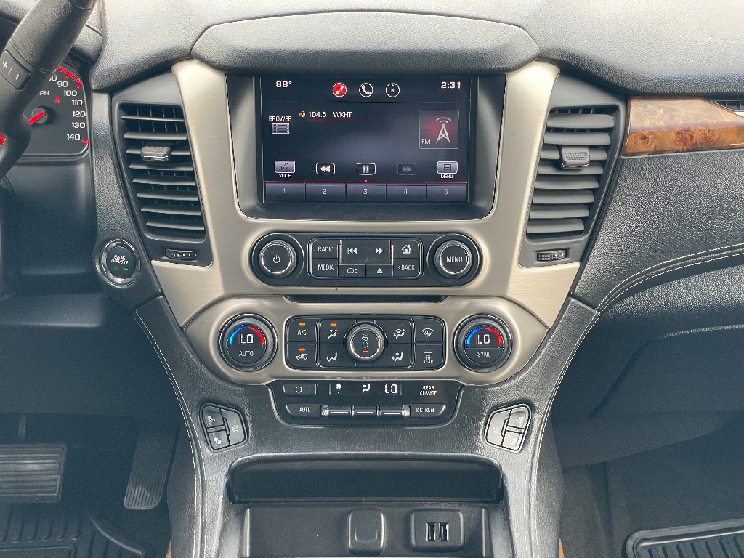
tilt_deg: -27.8
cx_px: 372
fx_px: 1118
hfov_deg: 36.8
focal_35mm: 52
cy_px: 279
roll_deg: -1.0
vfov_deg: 28.0
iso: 100
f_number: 2
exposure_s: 1/122
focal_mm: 6
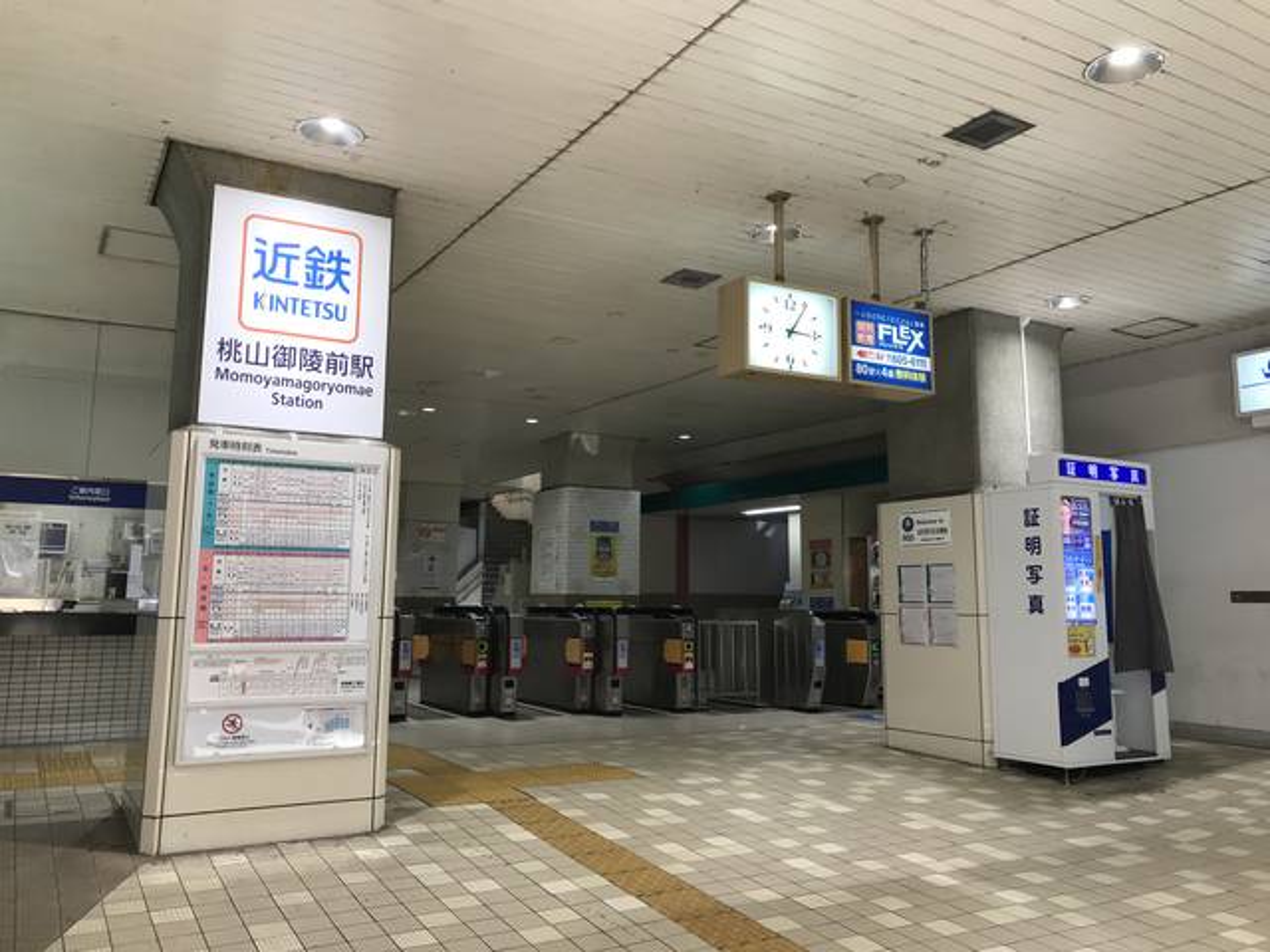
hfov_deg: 63.4
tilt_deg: +9.7
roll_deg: +0.4
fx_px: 1027
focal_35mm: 28
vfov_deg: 49.7
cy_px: 476
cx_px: 635
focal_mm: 3.99
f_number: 1.8
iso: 40
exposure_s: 1/120
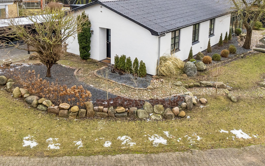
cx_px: 119
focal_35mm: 35
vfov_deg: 34.5
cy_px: 28
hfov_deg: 54.7
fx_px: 256
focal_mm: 12.5
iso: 500
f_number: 8
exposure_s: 1/250
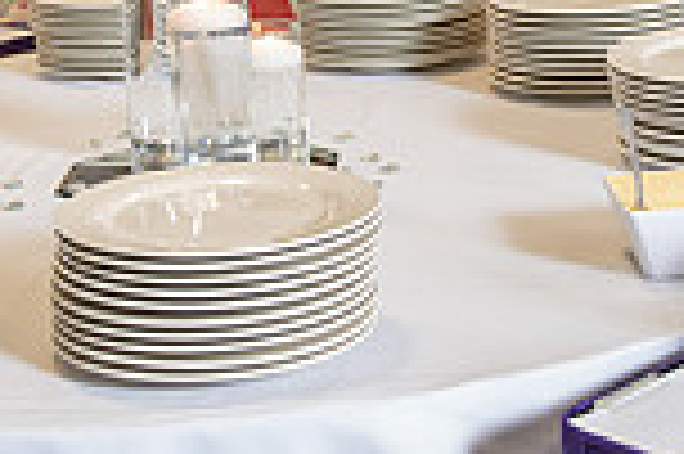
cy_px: 38
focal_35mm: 107
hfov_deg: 19.1
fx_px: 2031
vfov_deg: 12.7
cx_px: 360
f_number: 3.5
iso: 640
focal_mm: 28
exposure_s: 1/125
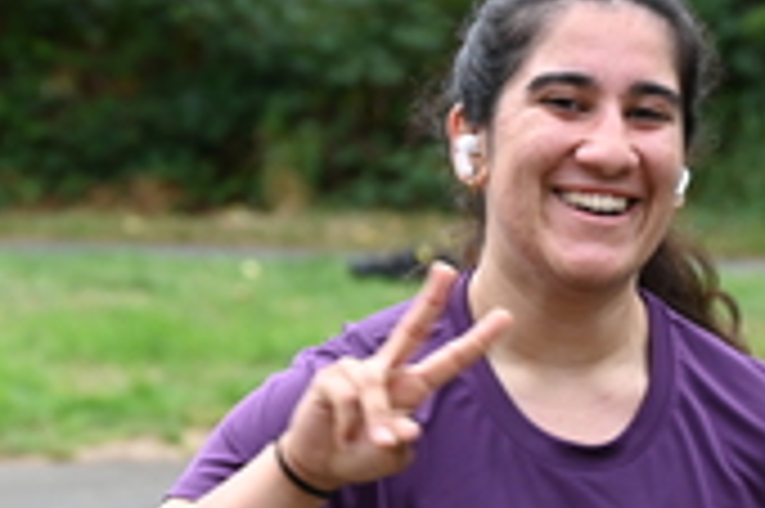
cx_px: 580
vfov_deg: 4.1
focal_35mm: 337
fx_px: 7154
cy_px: 281
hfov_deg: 6.1
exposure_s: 1/250
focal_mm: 104
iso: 320
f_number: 6.3
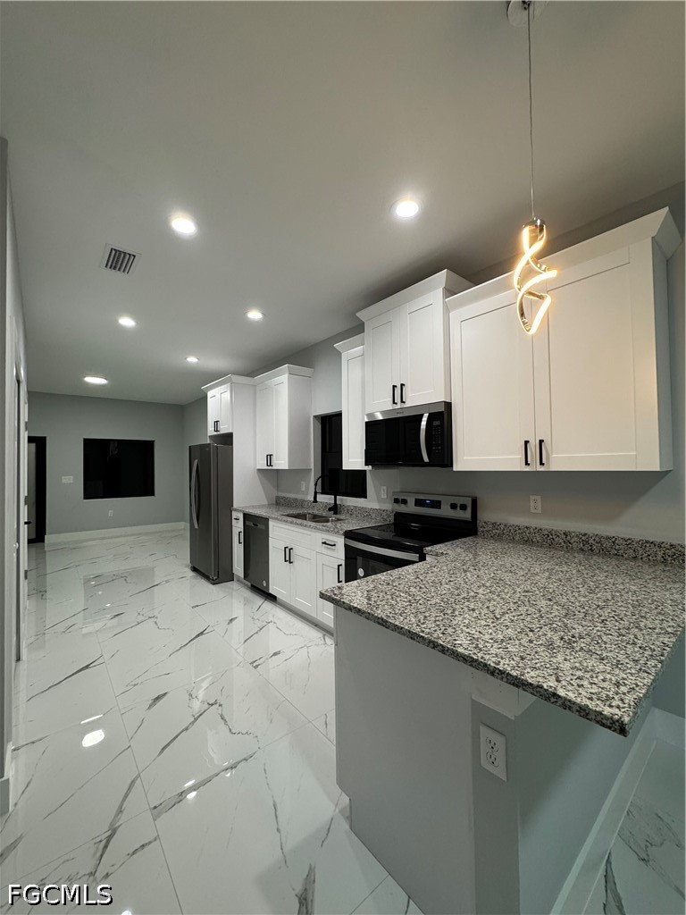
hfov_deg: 85.7
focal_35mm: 14
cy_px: 458
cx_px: 343
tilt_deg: +1.4
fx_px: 370
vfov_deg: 102.1
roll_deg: +0.8
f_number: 2.2
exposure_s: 1/120
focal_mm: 2.22
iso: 250
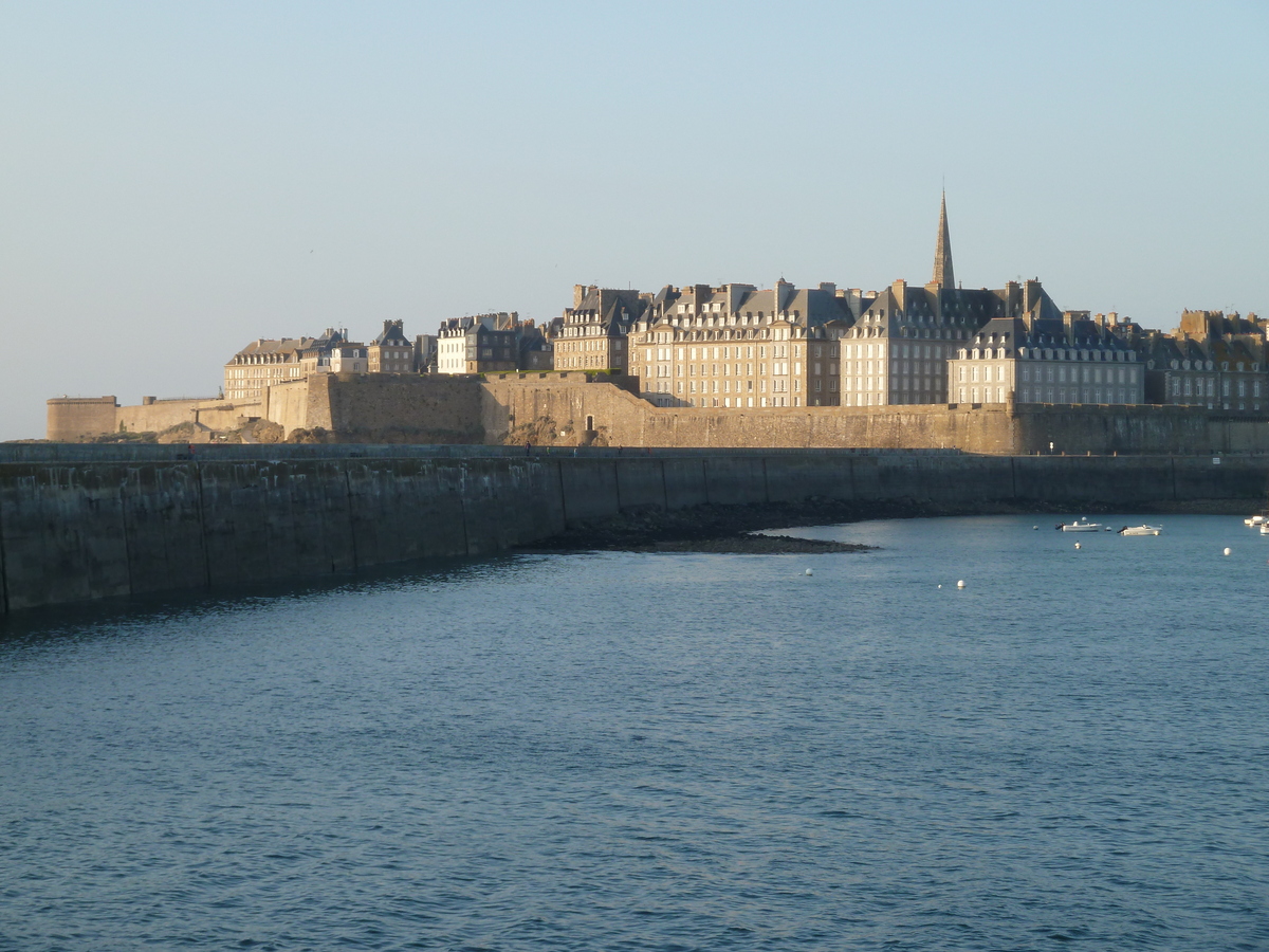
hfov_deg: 20.4
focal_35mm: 96
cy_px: 476
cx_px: 634
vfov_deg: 15.4
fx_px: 3519
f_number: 4.3
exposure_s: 1/250
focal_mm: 15.8
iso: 80
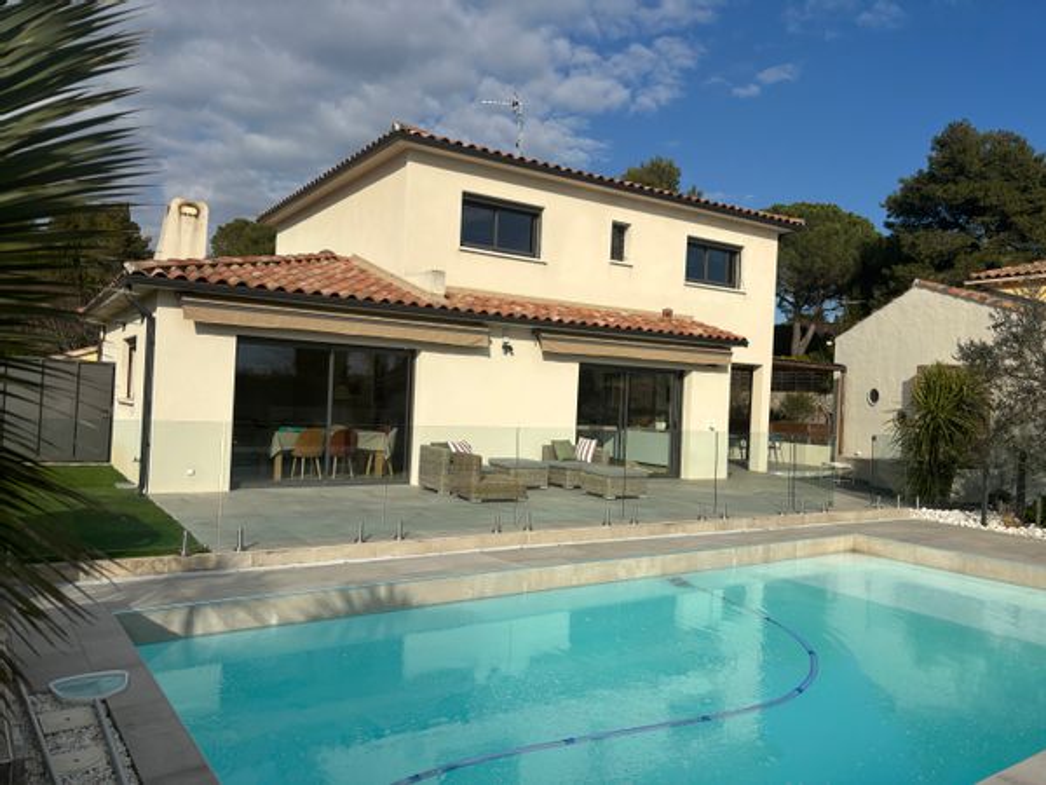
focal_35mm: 26
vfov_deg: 53.1
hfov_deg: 67.3
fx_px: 786
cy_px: 392
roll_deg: -2.6
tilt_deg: +1.0
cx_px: 523
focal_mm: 5.96
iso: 50
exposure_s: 1/6711
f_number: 1.6
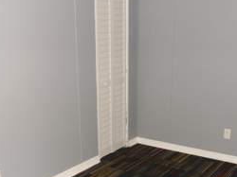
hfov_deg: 39.7
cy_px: 144
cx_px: 126
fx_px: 328
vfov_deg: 29.5
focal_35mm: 48
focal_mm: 4.4
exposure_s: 1/30
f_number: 3.4
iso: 250
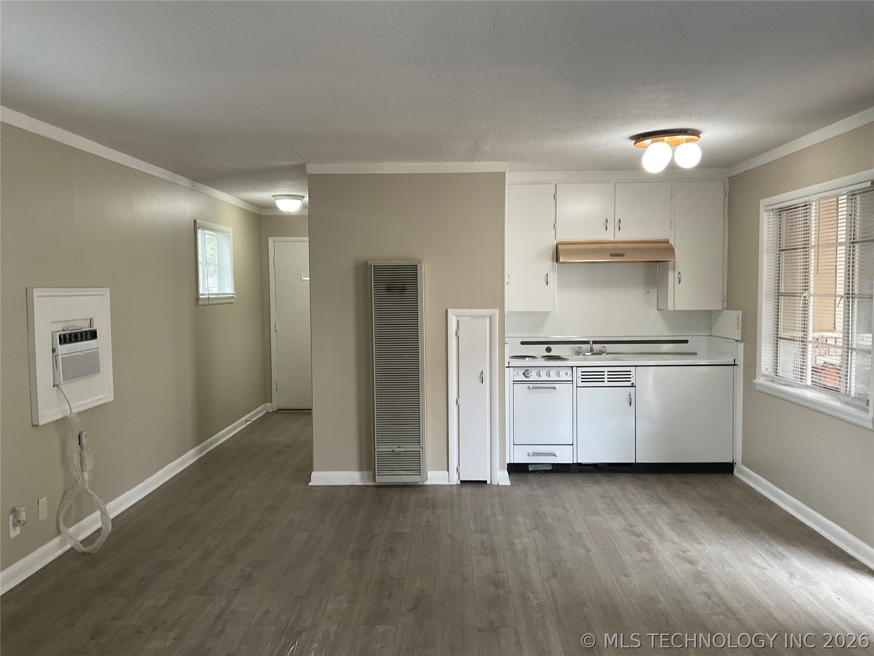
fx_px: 732
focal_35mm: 29
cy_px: 328
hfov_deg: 61.7
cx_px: 437
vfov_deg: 48.2
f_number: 1.8
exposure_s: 1/81
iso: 64
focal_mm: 3
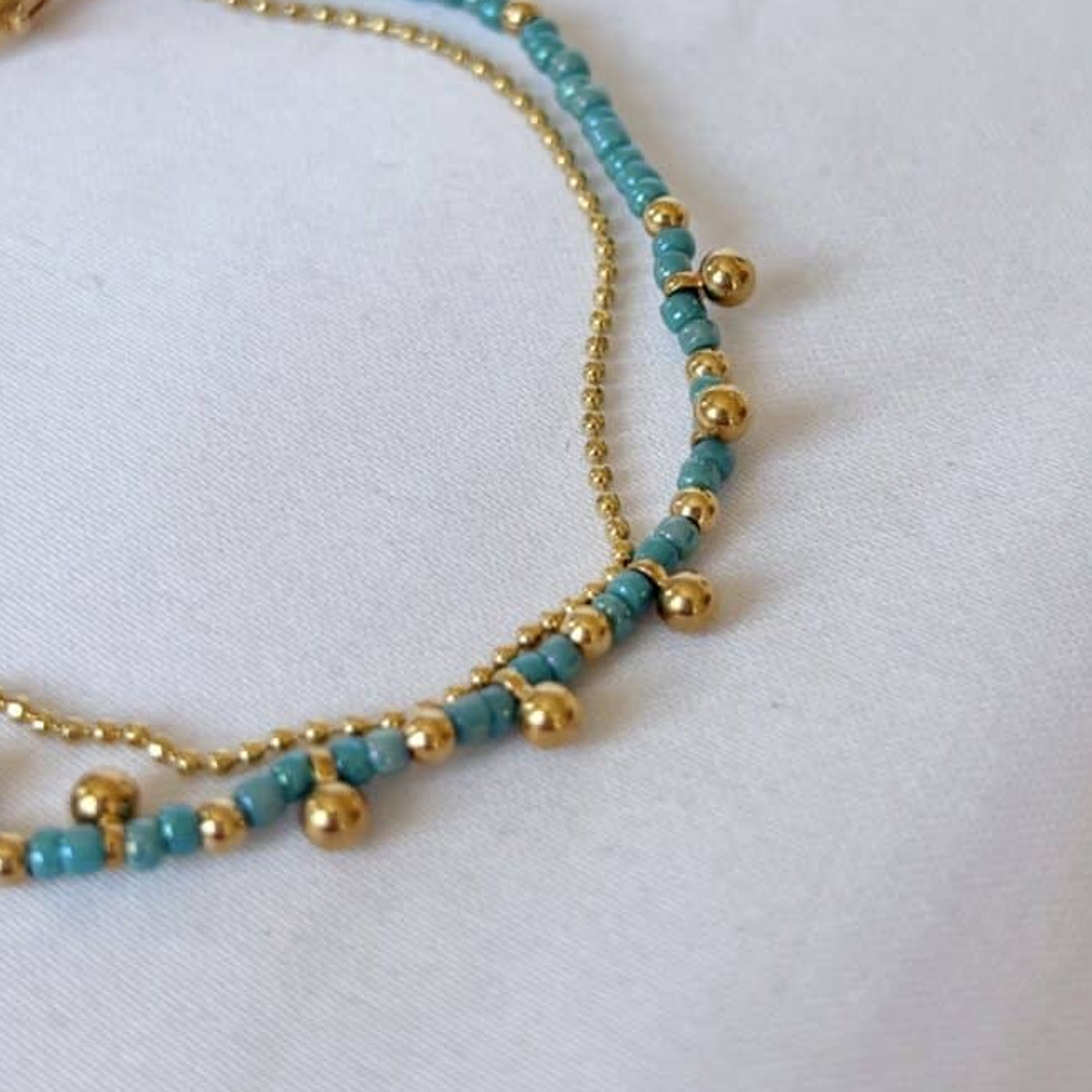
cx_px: 604
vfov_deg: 23.7
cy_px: 257
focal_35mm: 72
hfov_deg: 24.0
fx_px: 2570
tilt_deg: -45.4
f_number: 1.6
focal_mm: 5.96
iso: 32
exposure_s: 1/122
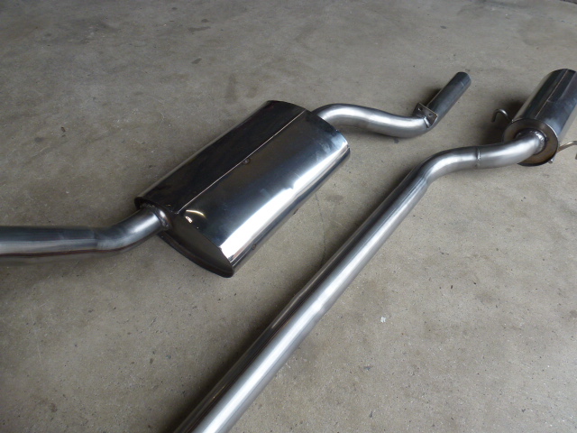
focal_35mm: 24
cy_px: 216
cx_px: 288
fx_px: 400
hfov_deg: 71.6
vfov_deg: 56.8
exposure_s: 1/125
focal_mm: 4.3
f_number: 3.5
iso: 100
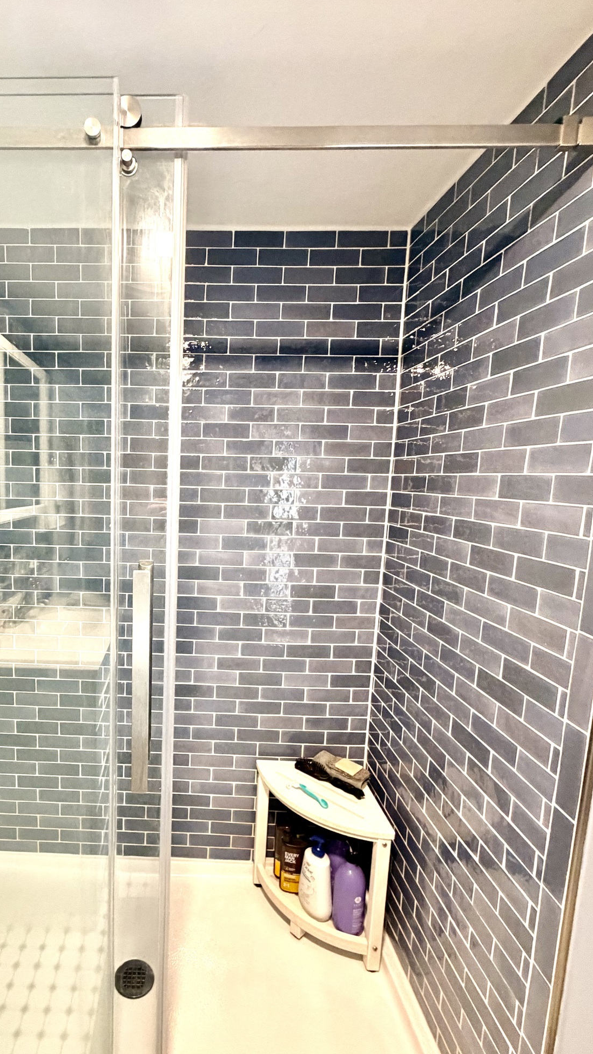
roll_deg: -1.4
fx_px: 503
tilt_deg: -7.5
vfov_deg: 92.6
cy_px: 550
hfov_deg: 58.5
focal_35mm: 18
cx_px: 163
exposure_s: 1/60
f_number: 2.2
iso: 640
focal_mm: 2.22
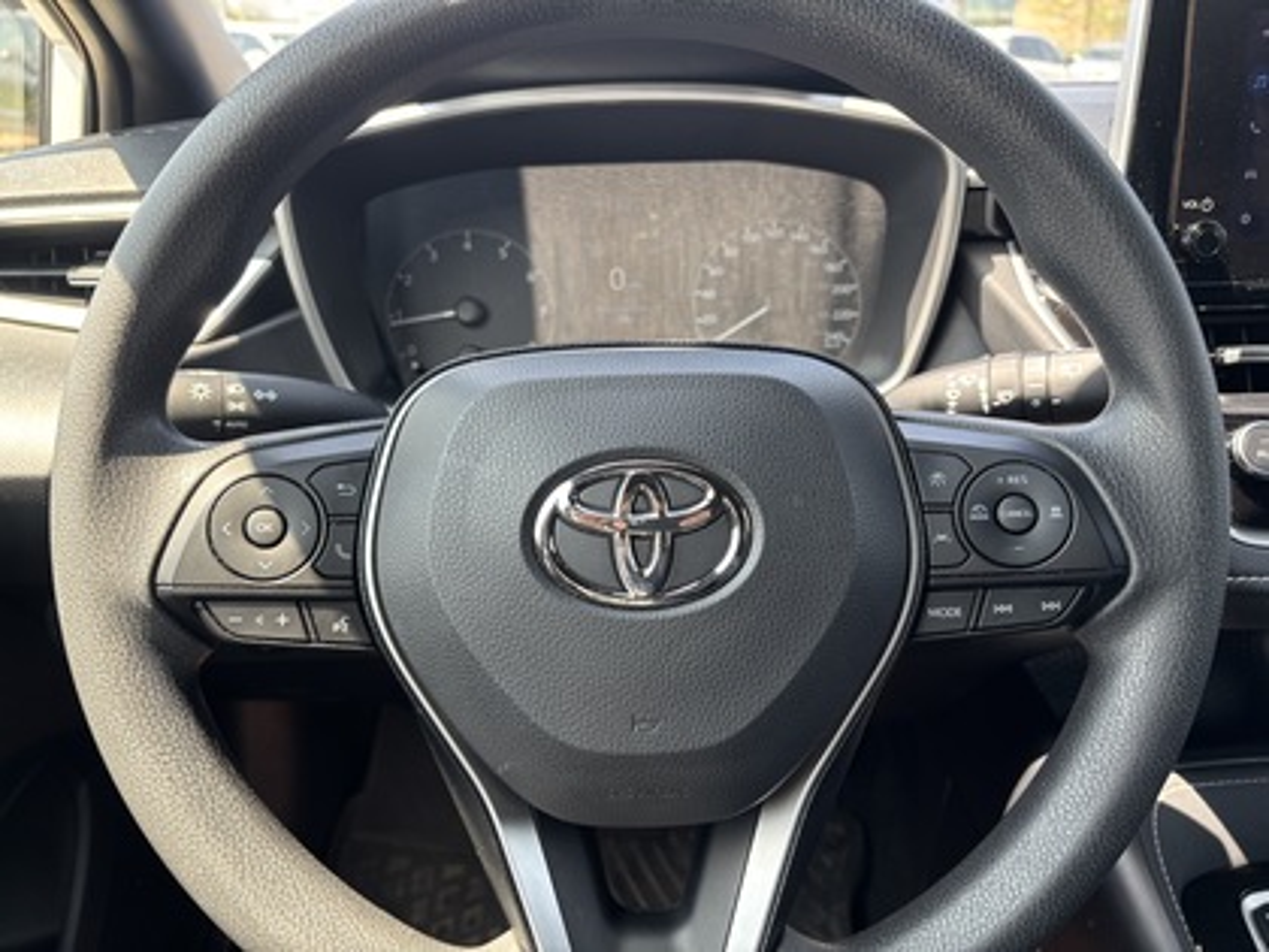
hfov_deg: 67.3
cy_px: 476
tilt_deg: -23.9
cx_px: 634
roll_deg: +0.4
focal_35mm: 26
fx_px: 953
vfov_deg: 53.1
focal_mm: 5.96
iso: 50
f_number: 1.6
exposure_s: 1/121
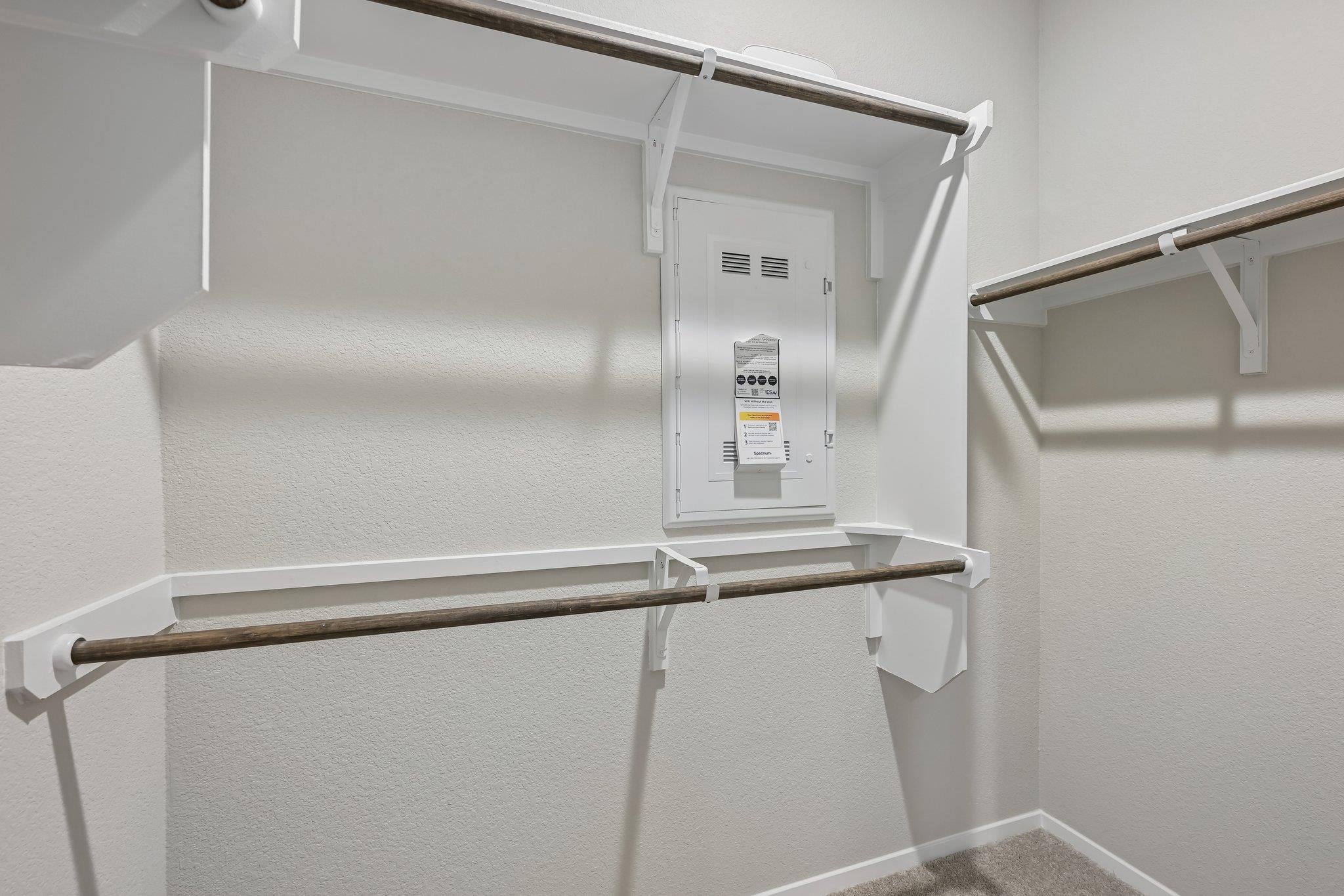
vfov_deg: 77.3
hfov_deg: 100.4
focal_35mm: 15
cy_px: 448
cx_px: 672
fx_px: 560
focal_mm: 15
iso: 400
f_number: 6.7
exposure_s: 1/8
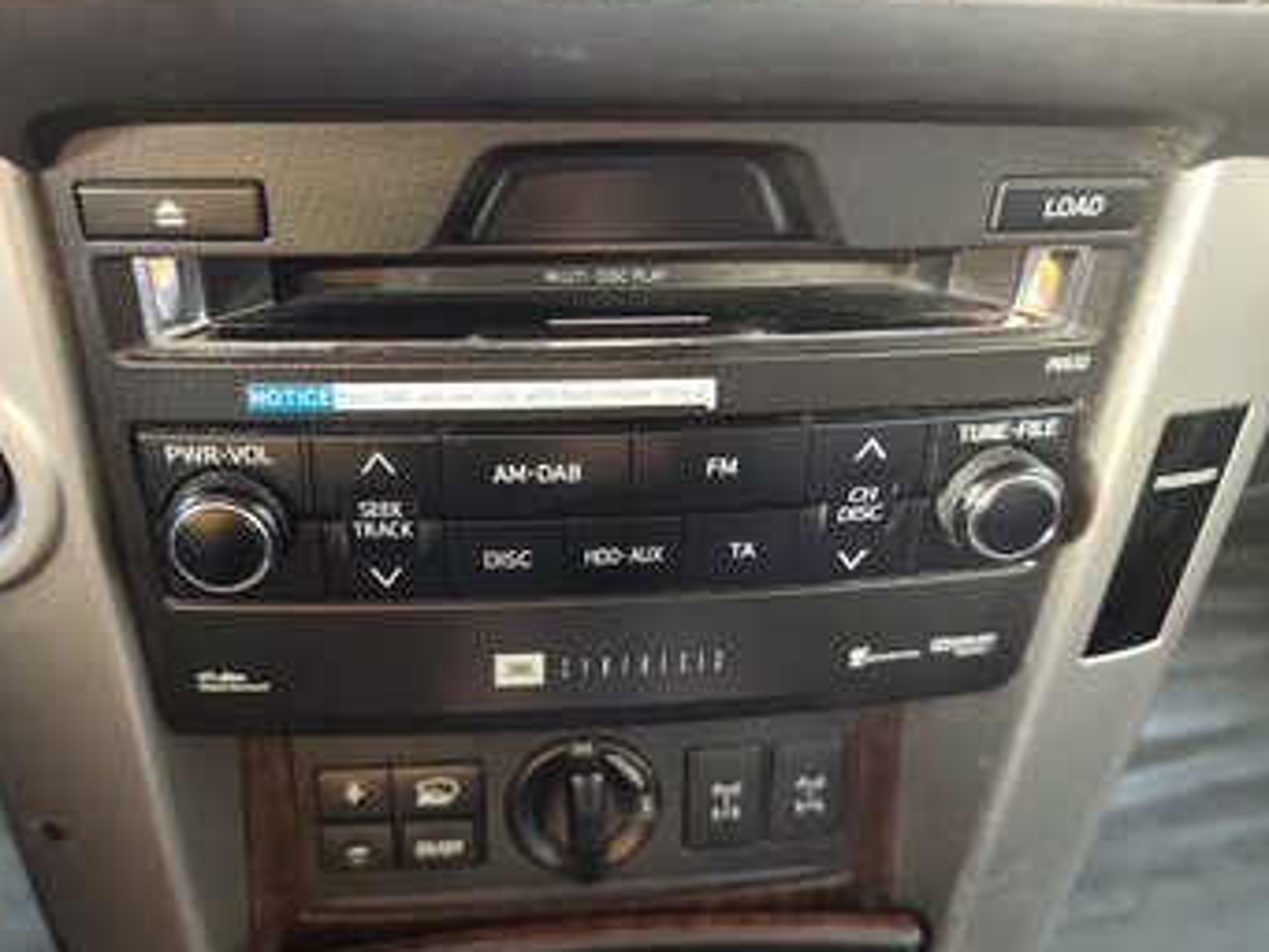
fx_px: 990
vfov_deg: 51.3
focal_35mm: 27
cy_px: 506
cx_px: 562
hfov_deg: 65.1
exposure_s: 1/25
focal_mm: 6.19
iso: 800
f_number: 1.65
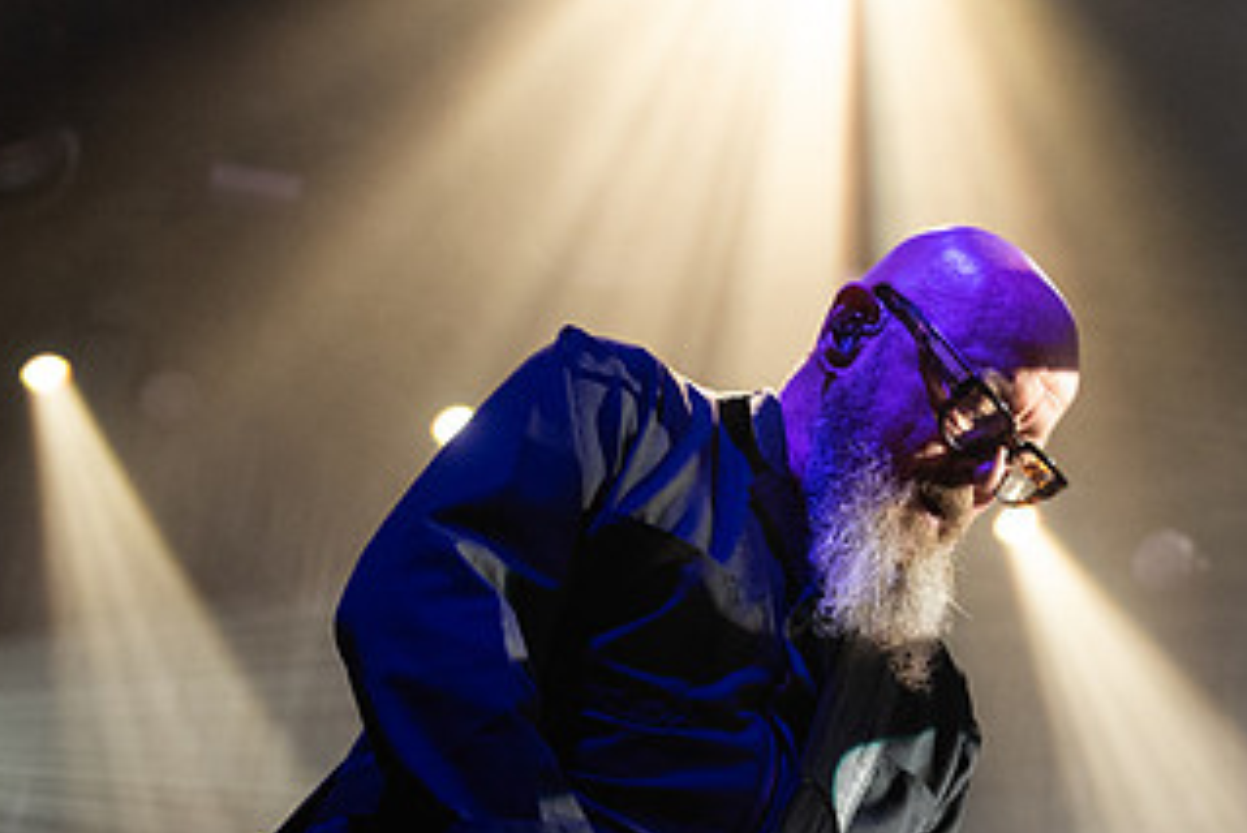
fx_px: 2772
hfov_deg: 25.3
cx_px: 670
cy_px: 774
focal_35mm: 80
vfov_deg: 16.8
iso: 2500
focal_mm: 38
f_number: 3.2
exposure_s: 1/320
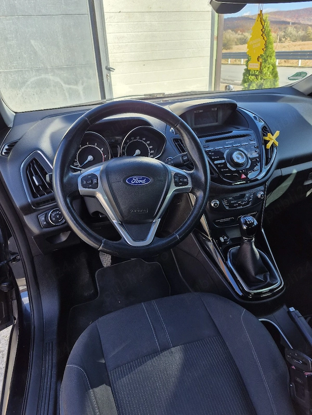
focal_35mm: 23
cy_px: 208
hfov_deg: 58.9
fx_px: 276
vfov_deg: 73.9
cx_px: 156
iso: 25
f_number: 1.8
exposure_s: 1/556
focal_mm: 5.4
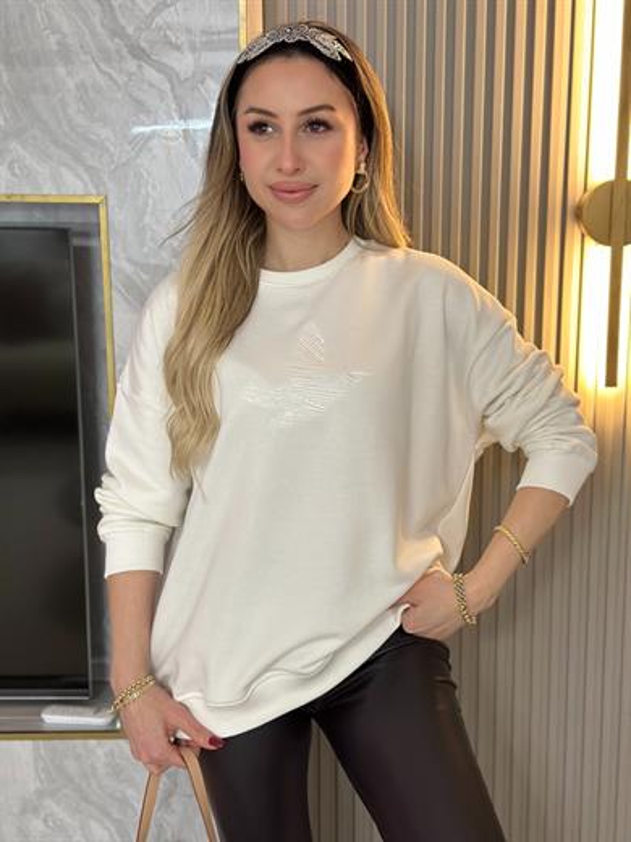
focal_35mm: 48
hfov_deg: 30.3
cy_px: 421
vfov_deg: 39.7
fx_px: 1167
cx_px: 316
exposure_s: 1/33
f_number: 1.78
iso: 400
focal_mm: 6.86
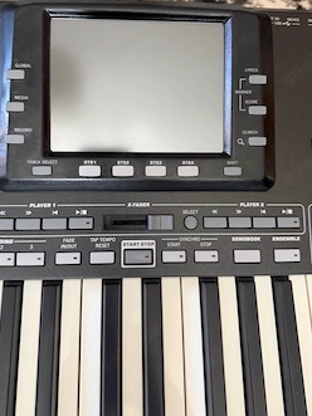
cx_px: 152
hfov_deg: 48.2
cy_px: 170
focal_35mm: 29
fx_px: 349
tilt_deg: -72.9
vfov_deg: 61.2
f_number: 1.78
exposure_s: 1/60
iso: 400
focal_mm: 6.76
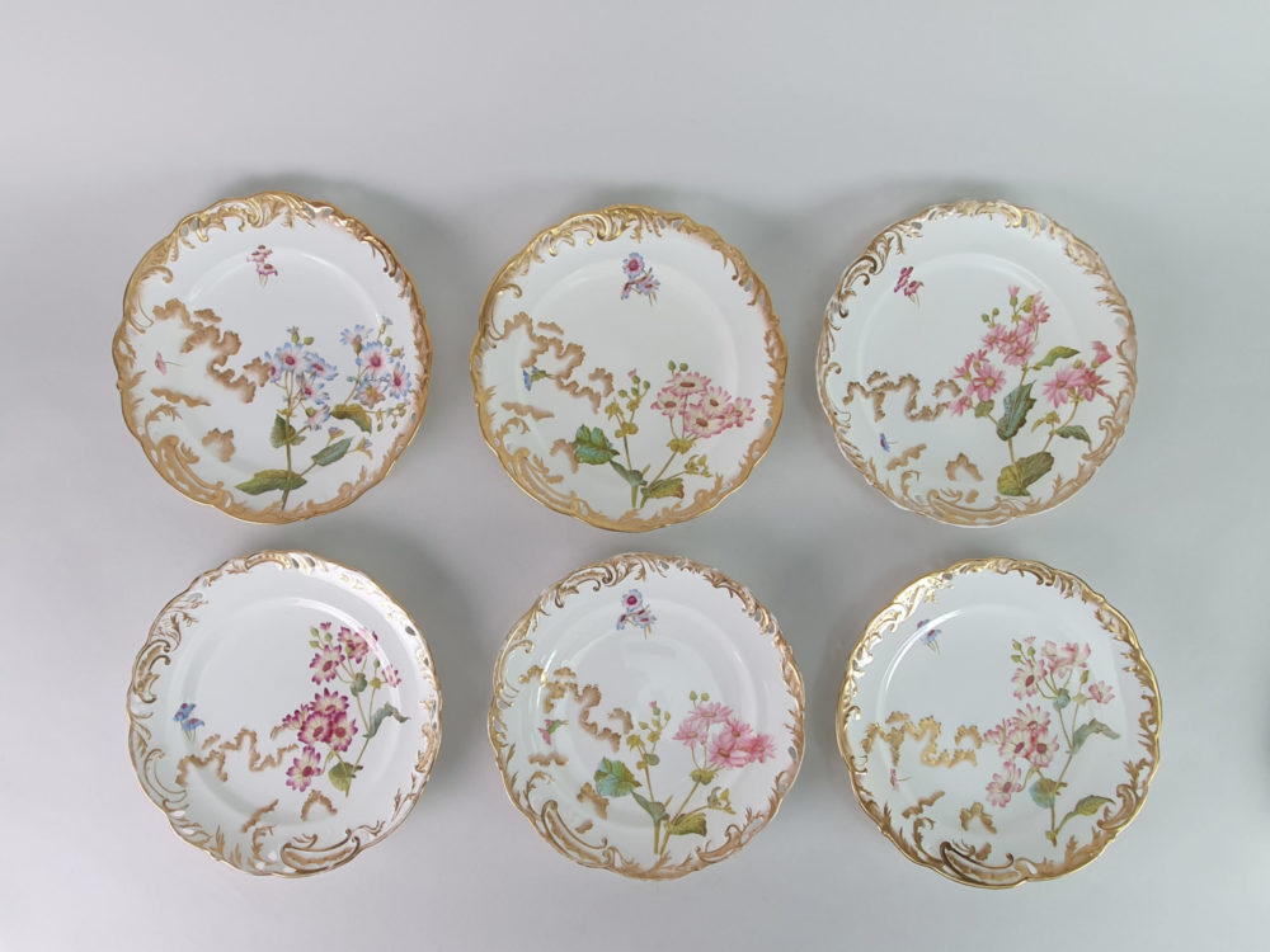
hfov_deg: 106.2
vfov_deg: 89.9
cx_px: 635
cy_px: 476
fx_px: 477
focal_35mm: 13
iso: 64
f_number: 2.2
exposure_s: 1/100
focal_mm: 1.8
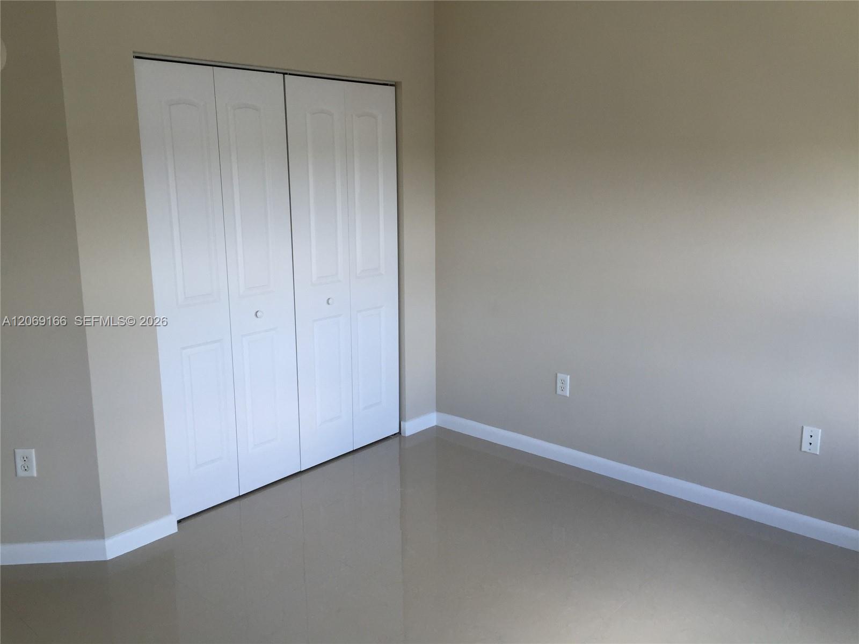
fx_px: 720
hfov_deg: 61.7
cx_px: 430
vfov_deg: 48.2
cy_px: 322
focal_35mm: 29
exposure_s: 1/120
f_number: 2.2
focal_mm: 4.15
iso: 50
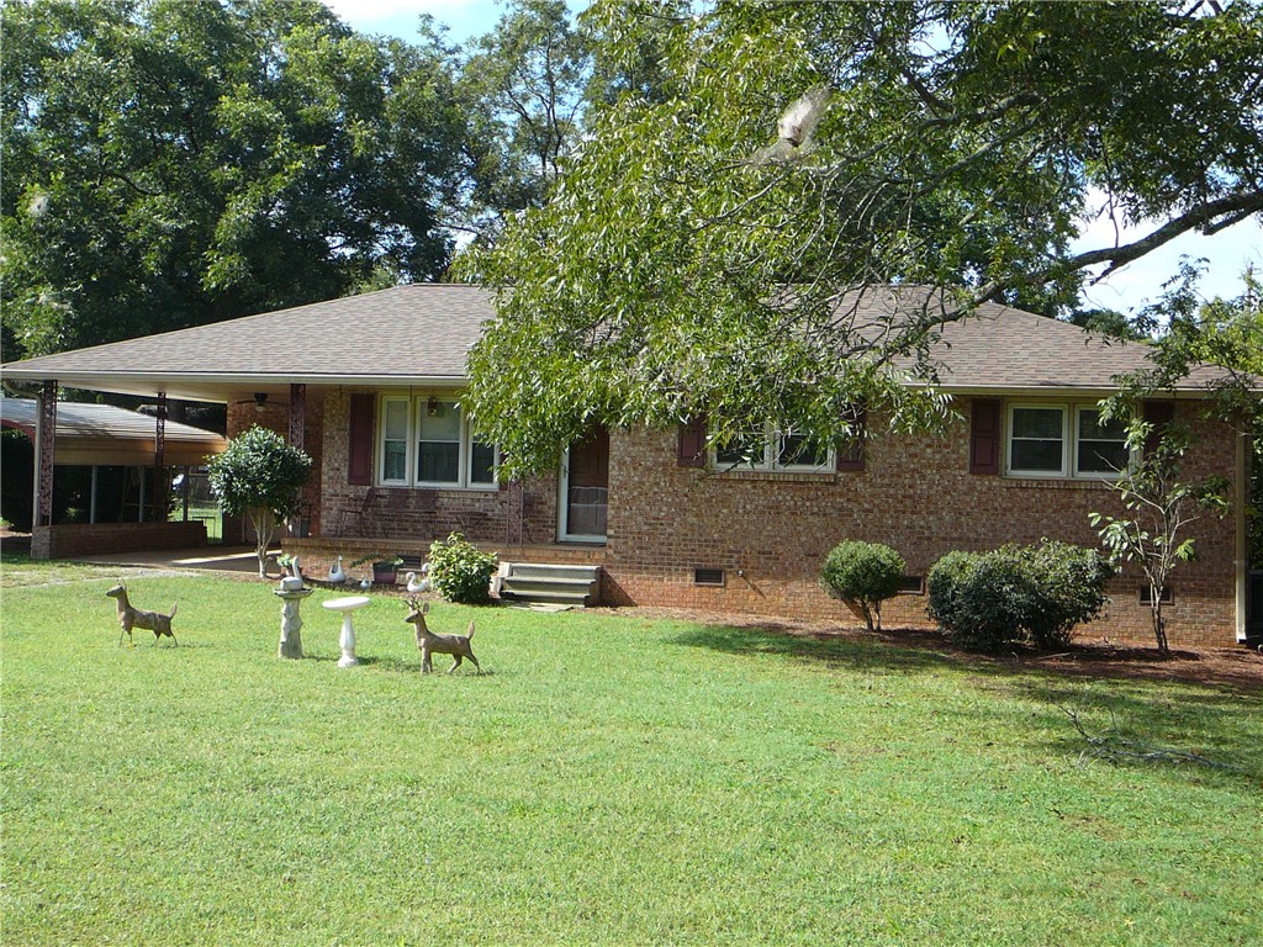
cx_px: 632
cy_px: 474
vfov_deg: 32.2
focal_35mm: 45
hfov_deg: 42.1
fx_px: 1642
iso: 80
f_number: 3.2
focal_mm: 6.7
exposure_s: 1/320
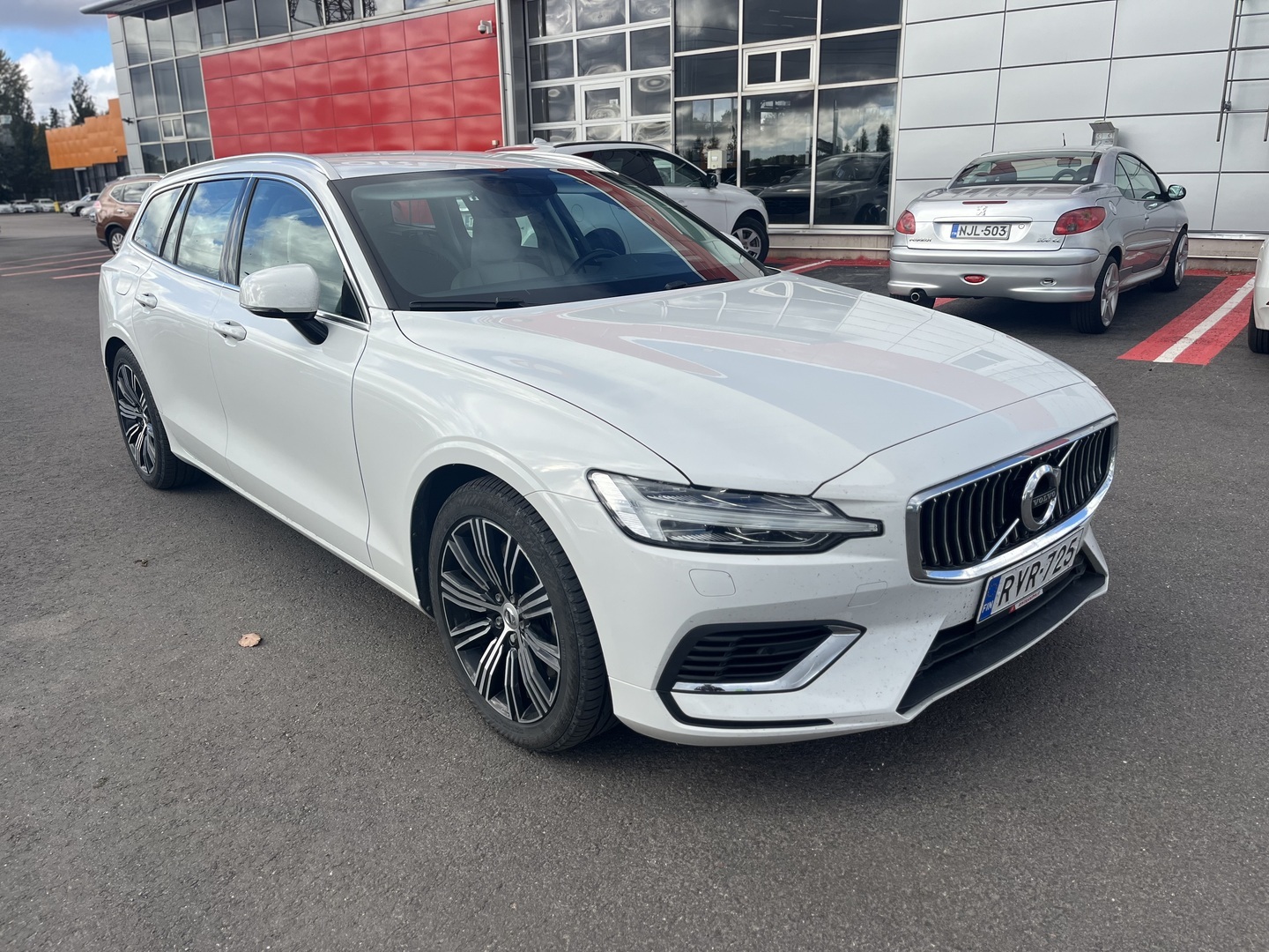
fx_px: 953
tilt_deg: -17.4
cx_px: 634
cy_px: 476
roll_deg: +0.9
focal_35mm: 26
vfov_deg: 53.1
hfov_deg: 67.3
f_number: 1.6
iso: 50
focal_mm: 5.1
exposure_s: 1/2571
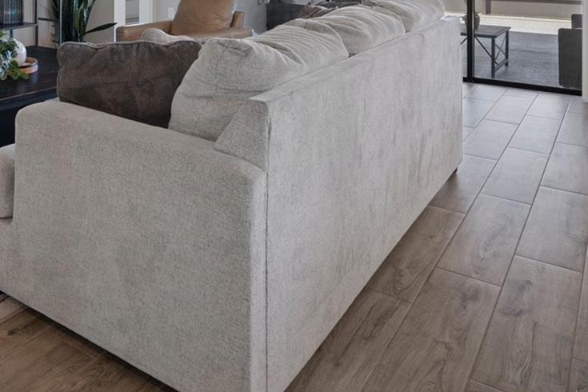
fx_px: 604
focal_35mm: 37
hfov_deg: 47.7
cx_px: 83
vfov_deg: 32.0
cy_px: -31
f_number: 9
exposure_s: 3.2
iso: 320
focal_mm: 17
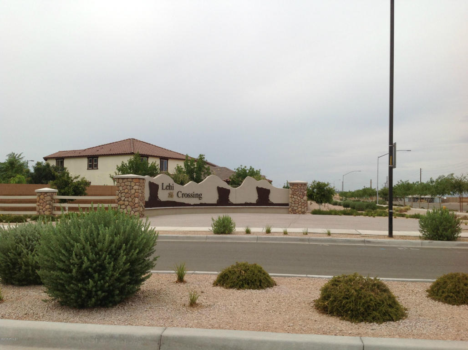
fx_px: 473
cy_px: 175
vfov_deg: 40.6
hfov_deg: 52.7
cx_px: 234
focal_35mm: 35
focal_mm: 4.28
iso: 50
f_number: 2.4
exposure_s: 1/3367
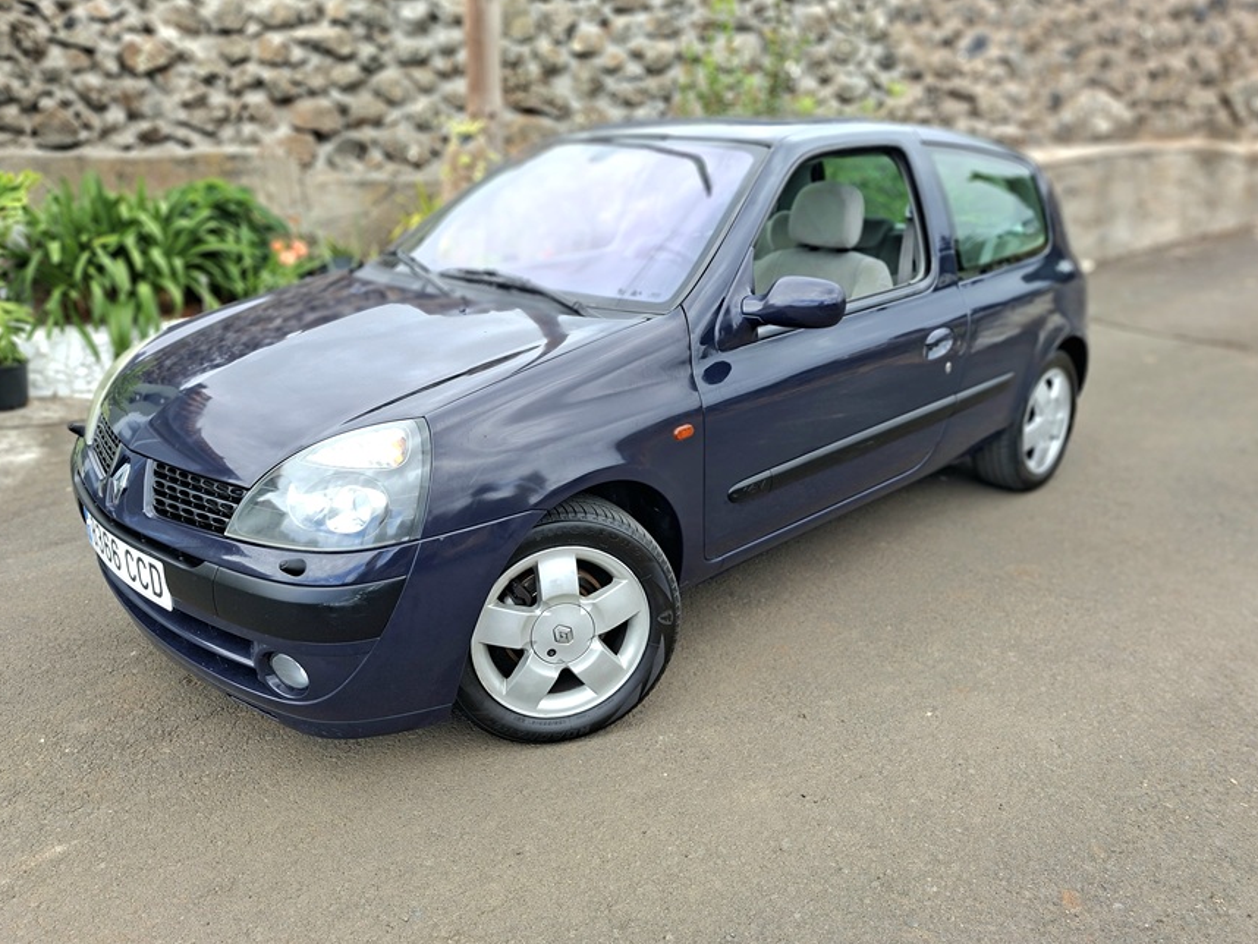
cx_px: 597
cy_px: 454
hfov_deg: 69.3
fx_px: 909
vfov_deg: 54.9
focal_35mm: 25
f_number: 1.8
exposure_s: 1/435
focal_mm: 5.54
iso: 50
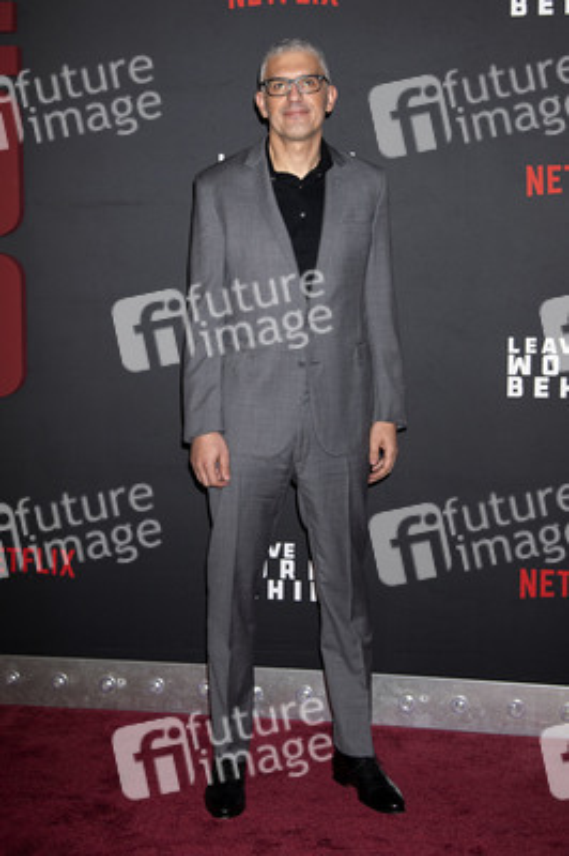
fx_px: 1140
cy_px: 428
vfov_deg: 41.1
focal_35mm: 48
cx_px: 284
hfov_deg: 28.0
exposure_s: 1/200
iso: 400
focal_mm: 48
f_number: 5
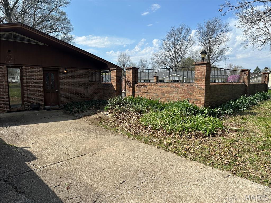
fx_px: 188
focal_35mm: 24
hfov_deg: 71.6
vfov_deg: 56.8
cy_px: 102
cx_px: 136
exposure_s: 1/4545
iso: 80
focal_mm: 6.86
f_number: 1.78
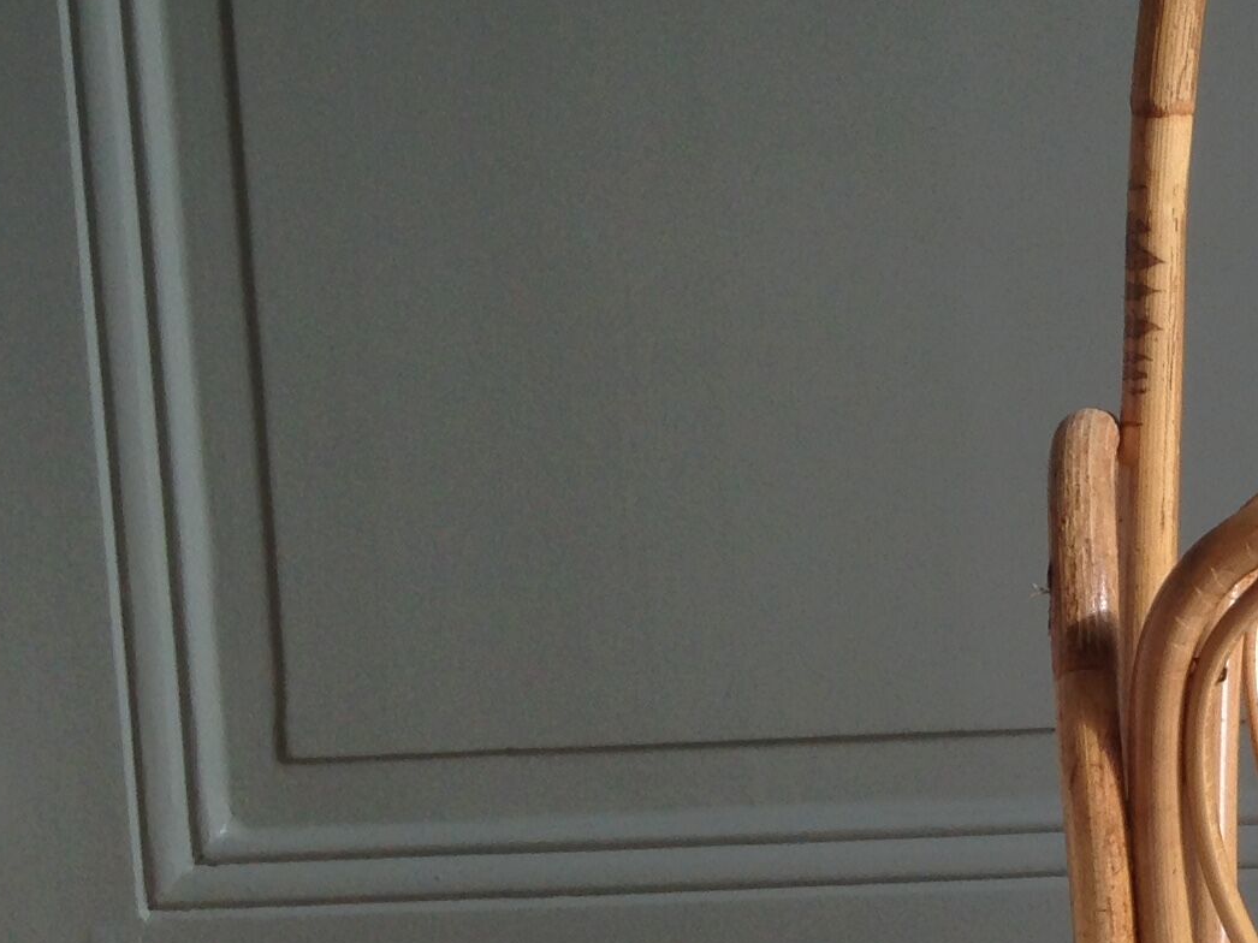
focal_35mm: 103
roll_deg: +2.1
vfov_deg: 14.4
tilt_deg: -5.8
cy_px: 487
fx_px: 3742
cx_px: 1913
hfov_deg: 17.1
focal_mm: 4.12
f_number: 2.4
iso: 50
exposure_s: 1/123
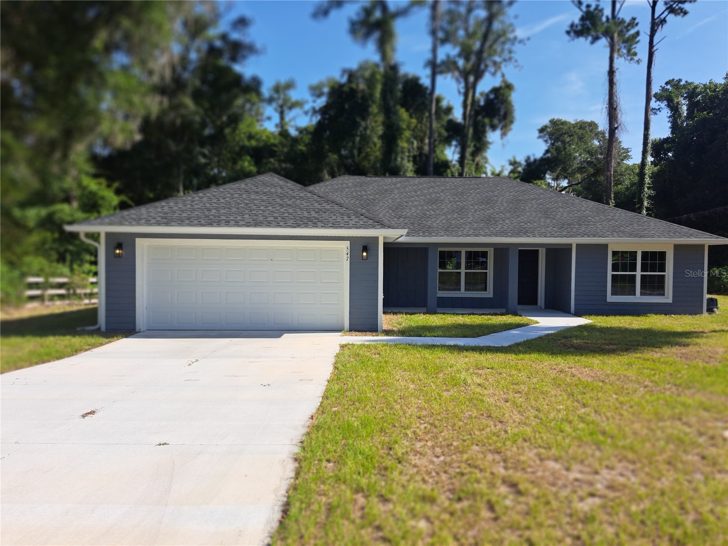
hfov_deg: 71.6
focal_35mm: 24
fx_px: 505
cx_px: 364
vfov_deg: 56.8
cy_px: 273
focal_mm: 5.23
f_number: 1.8
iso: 50
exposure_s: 1/1531
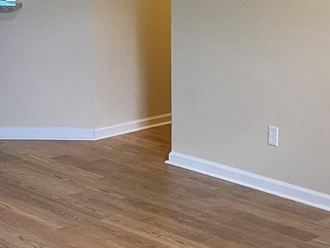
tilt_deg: -7.7
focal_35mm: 92
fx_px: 877
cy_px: 38
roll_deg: -1.3
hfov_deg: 20.6
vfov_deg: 15.9
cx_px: 337
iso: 160
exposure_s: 1/60
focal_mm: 4.25
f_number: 1.8
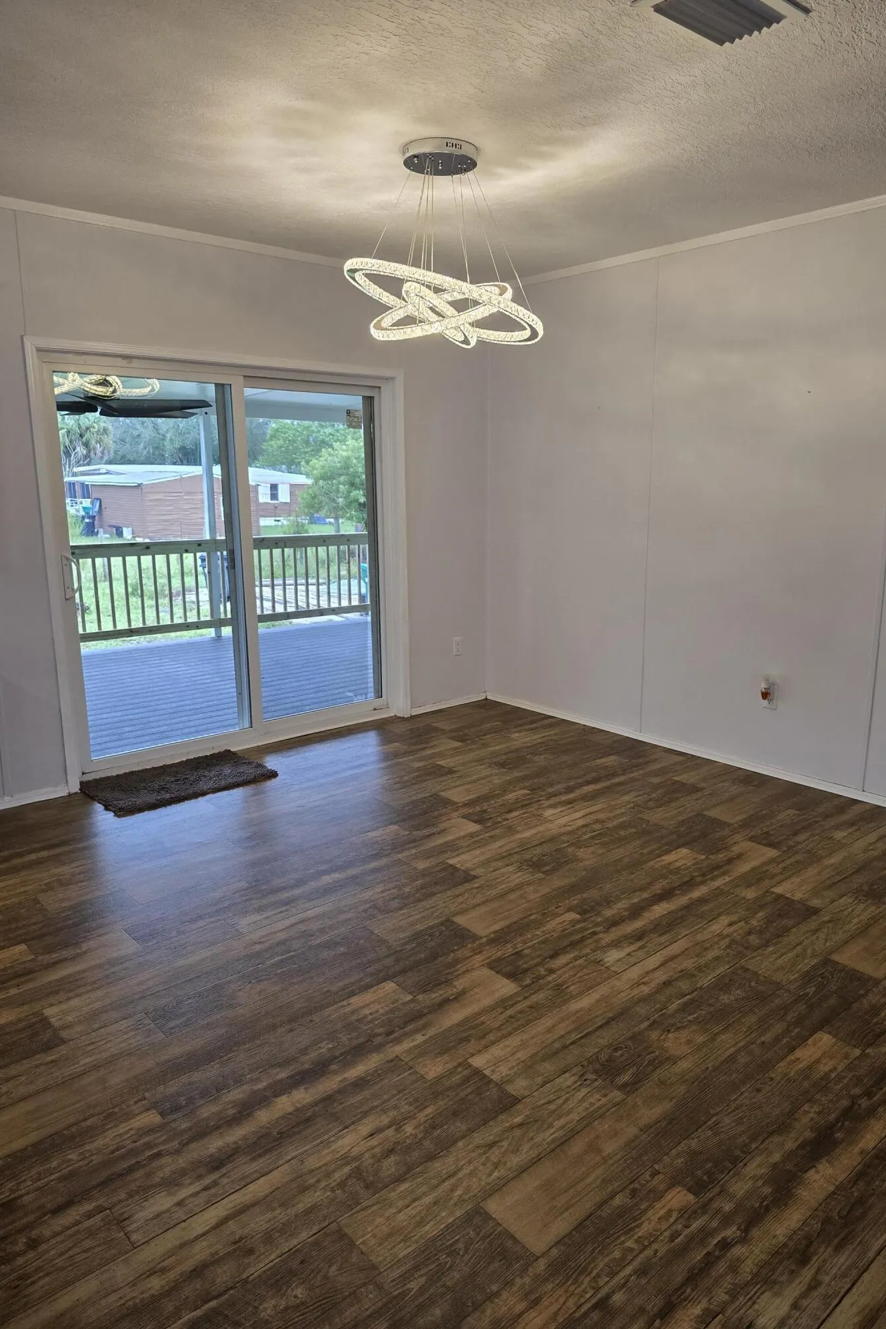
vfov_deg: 73.7
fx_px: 886
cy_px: 663
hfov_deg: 53.0
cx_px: 493
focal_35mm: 24
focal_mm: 6.3
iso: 160
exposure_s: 1/120
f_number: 1.7
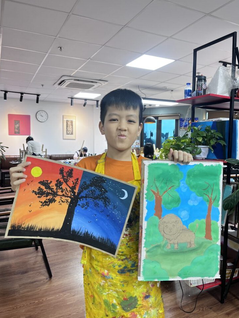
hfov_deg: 51.3
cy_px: 158
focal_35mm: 27
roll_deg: -0.1
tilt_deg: -4.0
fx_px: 249
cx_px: 122
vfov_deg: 65.3
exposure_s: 1/50
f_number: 1.6
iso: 100
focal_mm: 5.1
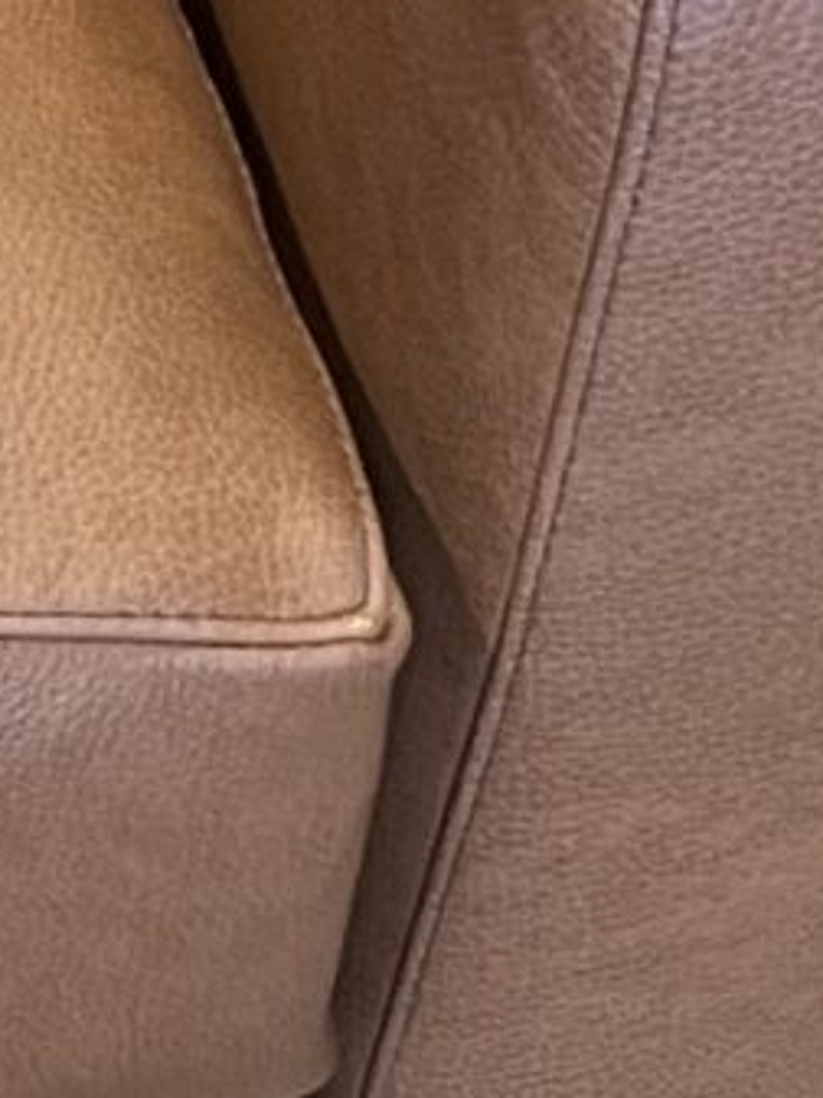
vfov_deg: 9.7
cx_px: -1329
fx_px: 6277
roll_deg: +0.8
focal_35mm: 198
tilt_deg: -38.4
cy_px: -471
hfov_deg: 7.0
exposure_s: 1/60
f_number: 1.5
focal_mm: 5.7
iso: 125
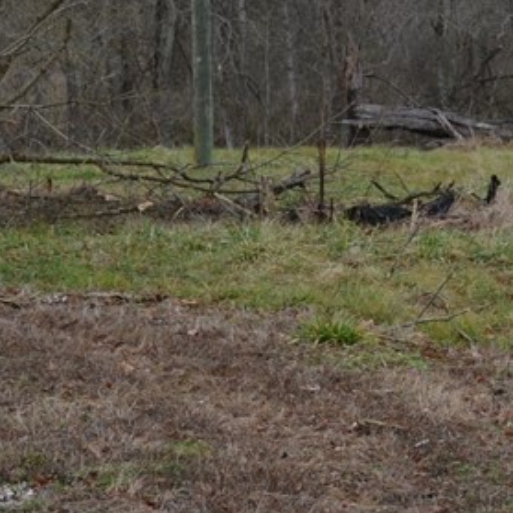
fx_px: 2163
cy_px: 18
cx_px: 524
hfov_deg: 13.3
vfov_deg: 13.4
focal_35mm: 129
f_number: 5.6
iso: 280
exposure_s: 1/125
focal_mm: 26
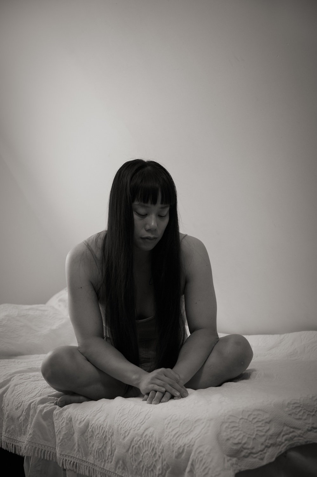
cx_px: 158
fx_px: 727
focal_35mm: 55
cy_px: 238
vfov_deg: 36.3
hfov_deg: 24.6
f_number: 4
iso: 2500
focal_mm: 55
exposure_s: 1/60
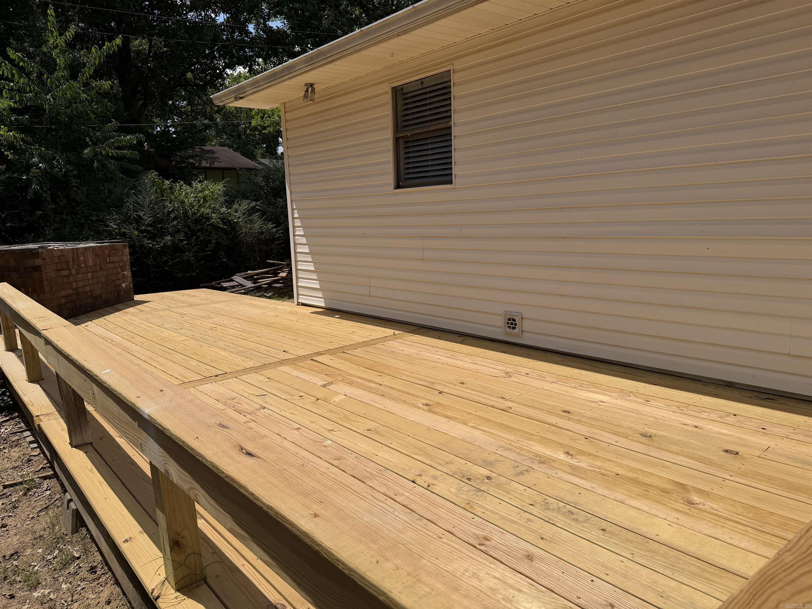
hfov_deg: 71.6
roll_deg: +1.3
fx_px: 563
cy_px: 304
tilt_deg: -9.2
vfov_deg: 56.8
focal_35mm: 24
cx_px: 406
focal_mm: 6.76
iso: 80
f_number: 1.78
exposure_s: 1/9091
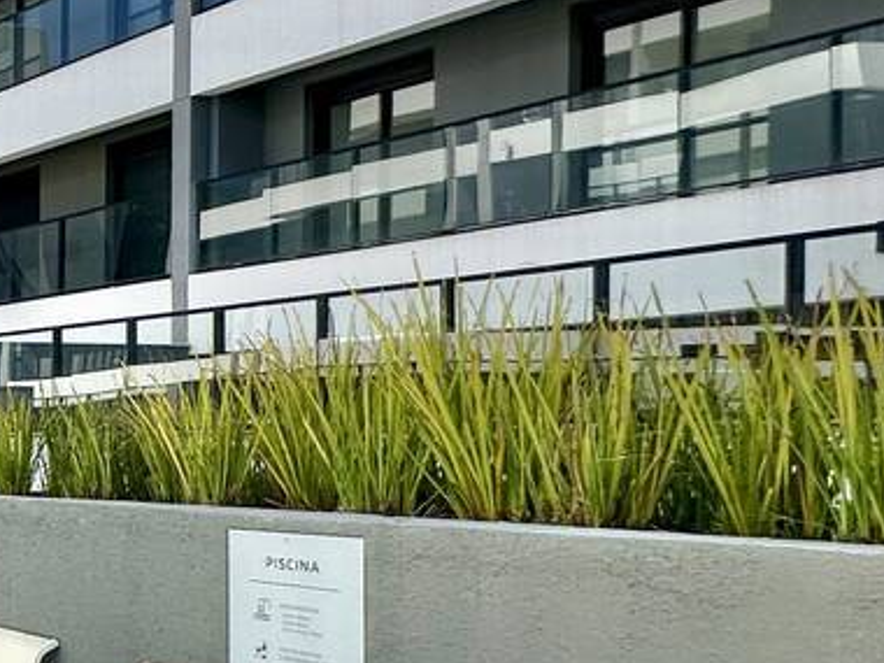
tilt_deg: +0.1
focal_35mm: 53
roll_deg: -1.1
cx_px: -779
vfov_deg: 27.3
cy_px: 454
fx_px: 1353
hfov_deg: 20.9
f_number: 2.2
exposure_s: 1/1335
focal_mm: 2.22
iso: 40
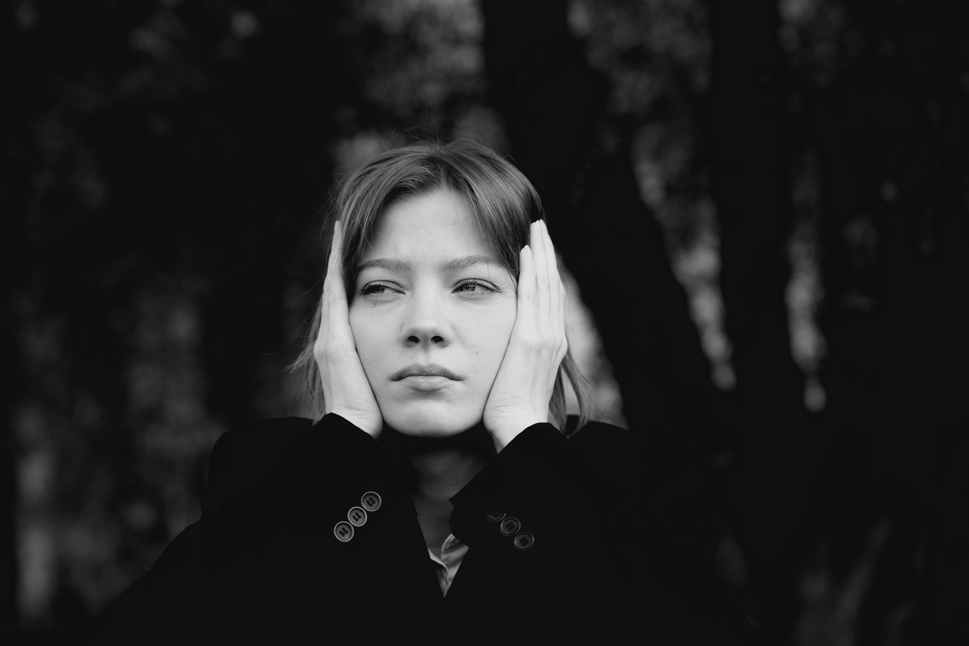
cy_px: 305
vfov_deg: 16.5
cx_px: 459
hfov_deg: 24.5
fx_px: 2234
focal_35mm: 83
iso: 160
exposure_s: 1/400
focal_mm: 75
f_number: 3.5
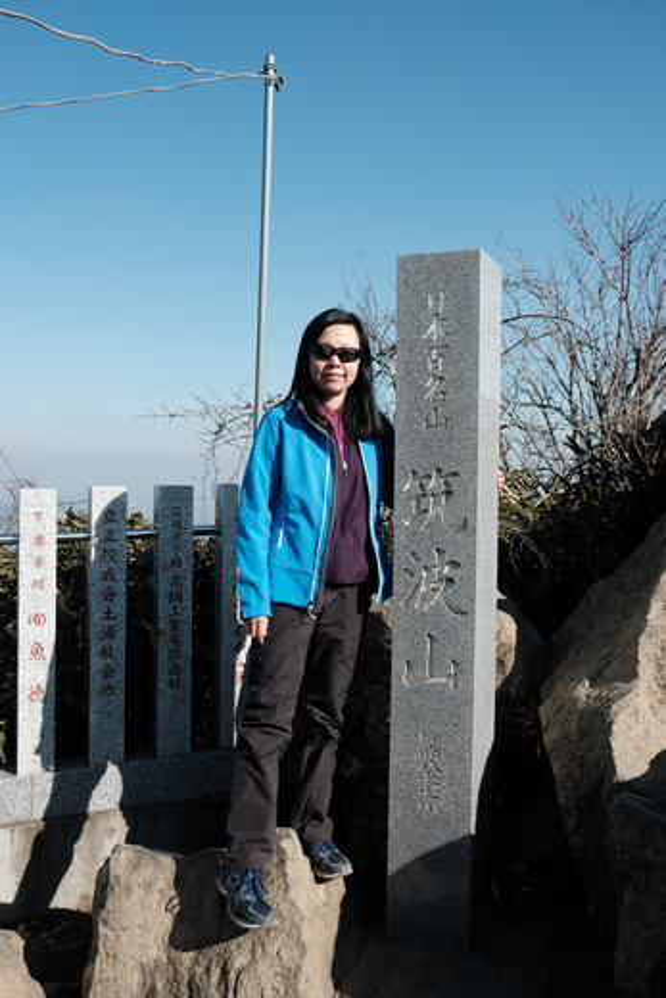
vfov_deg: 54.4
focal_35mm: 35
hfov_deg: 37.9
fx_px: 971
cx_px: 333
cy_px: 499
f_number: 4.5
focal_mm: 23
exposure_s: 1/1100
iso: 200
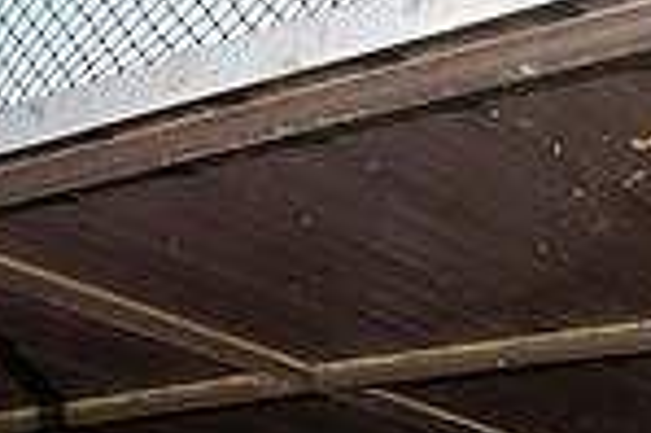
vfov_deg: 11.3
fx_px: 1915
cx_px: 384
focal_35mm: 106
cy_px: 940
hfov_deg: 19.3
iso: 80
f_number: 5.6
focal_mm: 35
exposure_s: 1/250
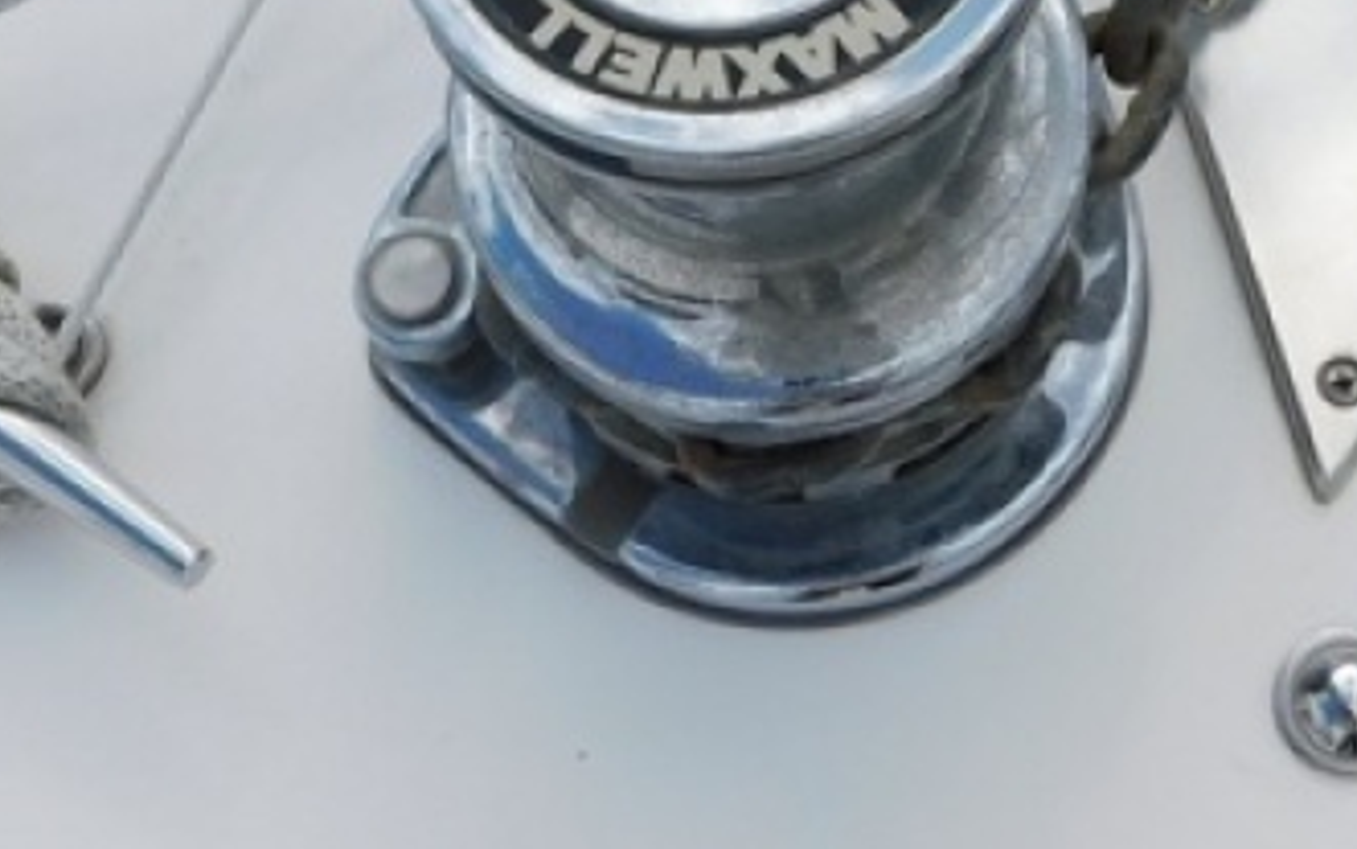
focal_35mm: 59
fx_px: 2182
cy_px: 320
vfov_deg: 22.0
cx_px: 697
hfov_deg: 34.5
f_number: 6
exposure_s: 1/500
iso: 125
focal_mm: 4
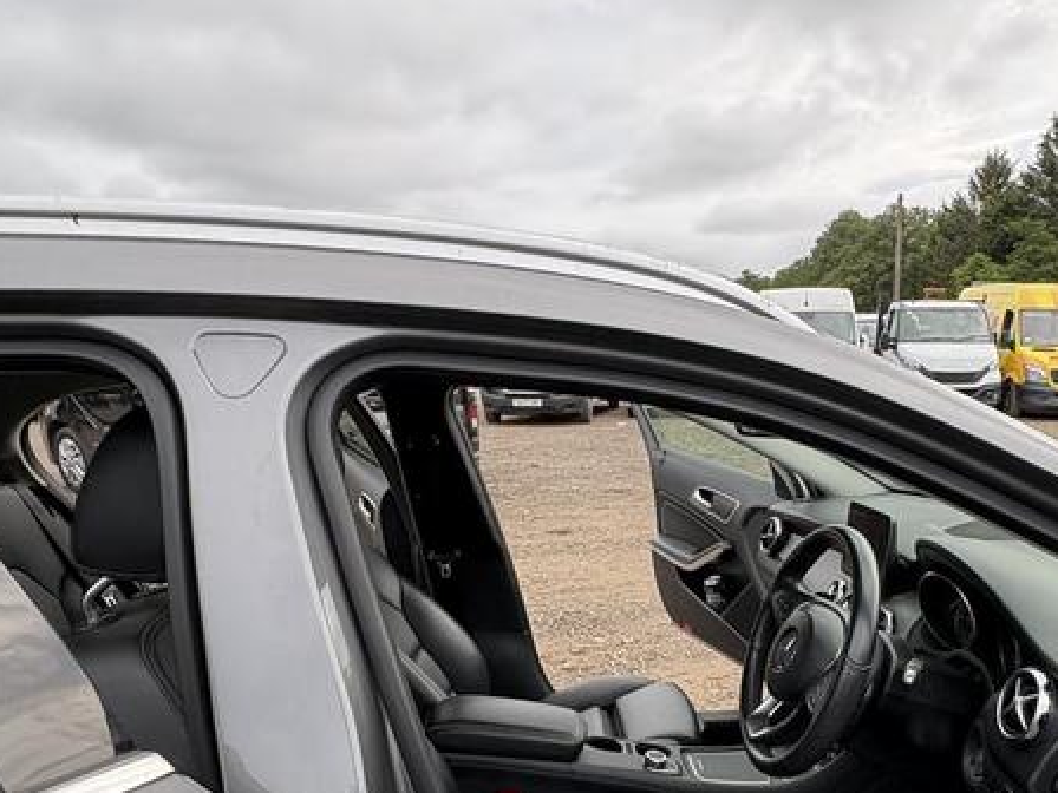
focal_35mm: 28
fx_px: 856
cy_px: 621
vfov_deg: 47.4
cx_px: 666
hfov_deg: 62.5
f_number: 2.2
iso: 64
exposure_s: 1/418
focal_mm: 2.22
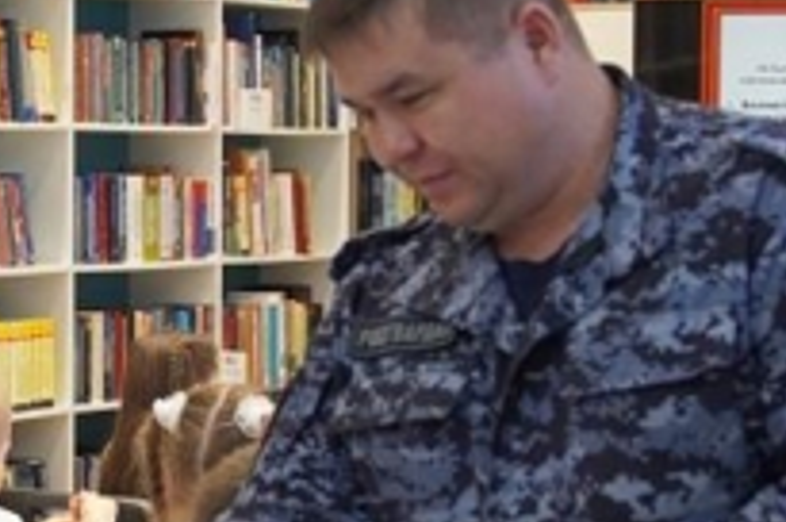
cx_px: 205
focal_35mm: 132
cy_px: 376
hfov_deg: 15.5
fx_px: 2877
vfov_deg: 10.3
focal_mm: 24
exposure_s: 1/160
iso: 800
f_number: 4
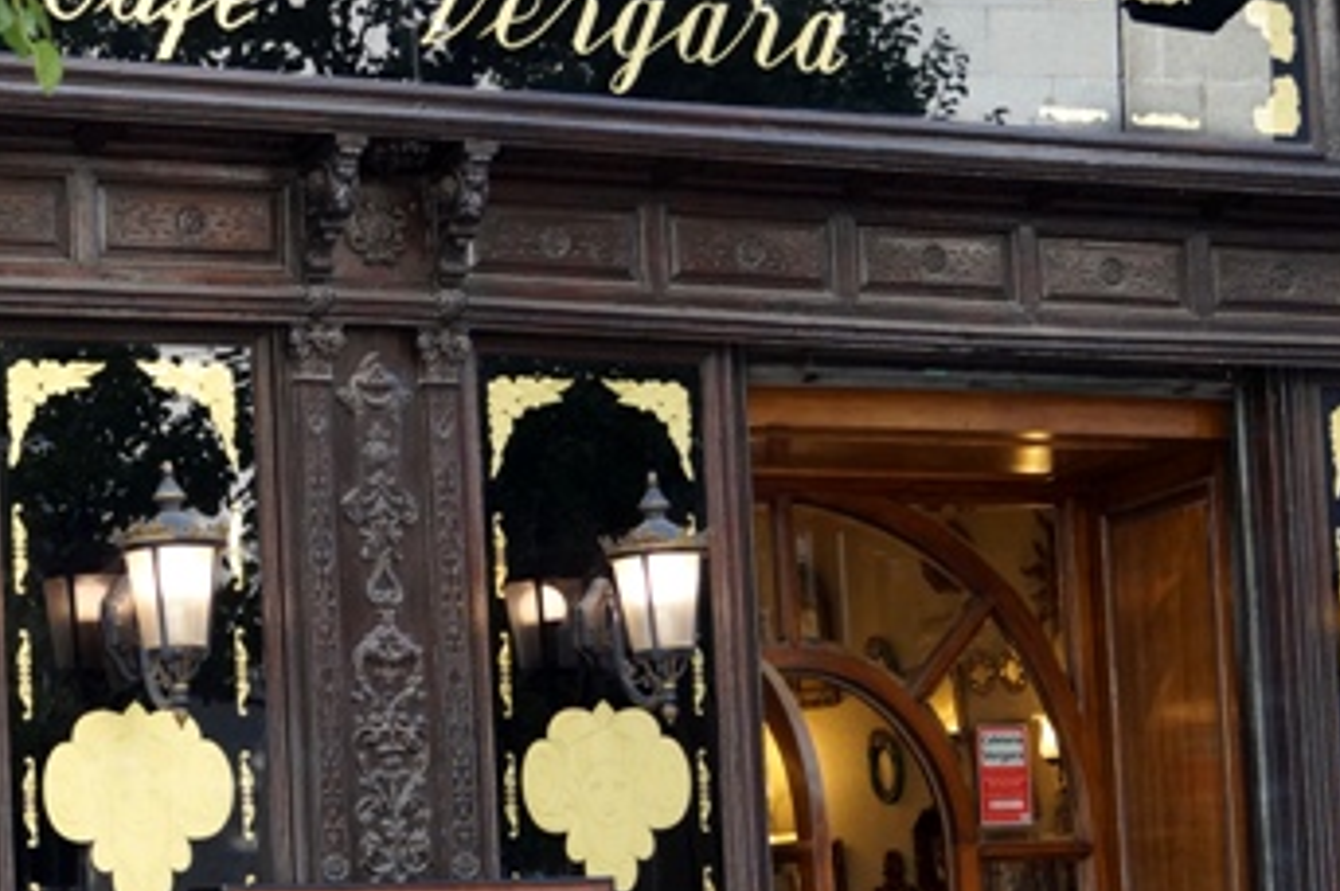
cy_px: 742
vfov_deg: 14.6
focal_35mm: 93
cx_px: 21
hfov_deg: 21.2
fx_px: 3458
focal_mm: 30
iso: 500
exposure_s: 1/160
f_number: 4.5
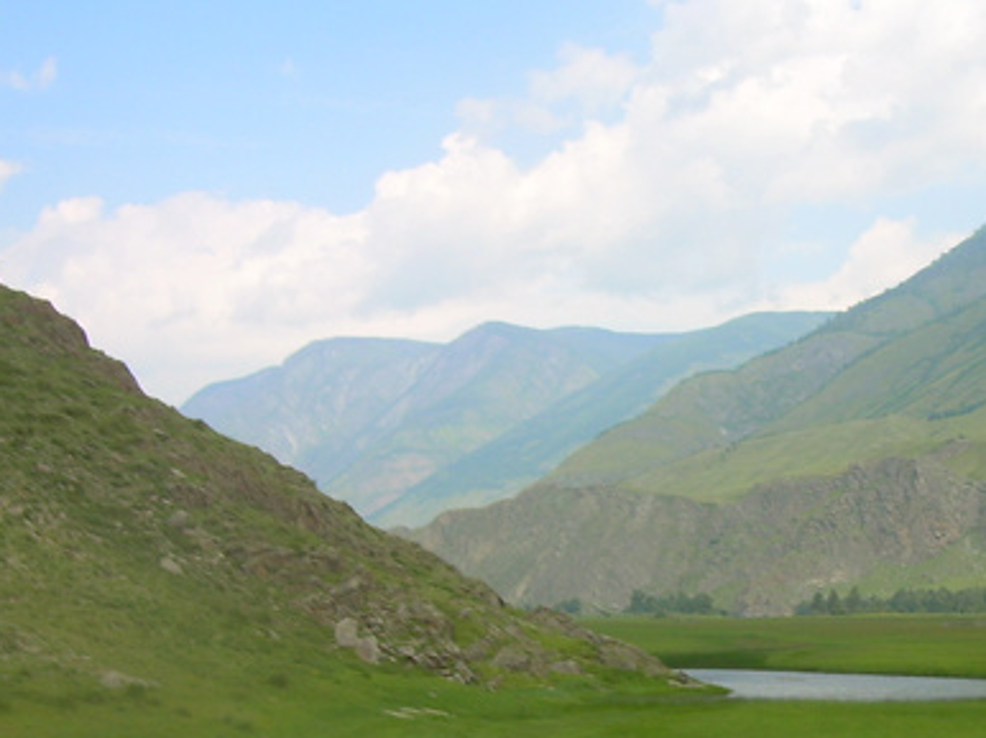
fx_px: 1964
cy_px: 538
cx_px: 738
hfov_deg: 27.8
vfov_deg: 21.1
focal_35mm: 69
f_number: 4.6
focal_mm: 6.3
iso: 50
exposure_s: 1/250
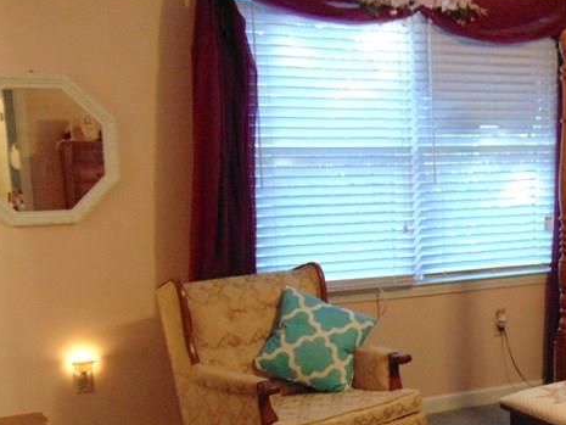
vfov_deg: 26.2
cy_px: 318
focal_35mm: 55
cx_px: 481
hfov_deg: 33.5
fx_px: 900
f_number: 3
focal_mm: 4.5
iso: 400
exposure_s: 1/15
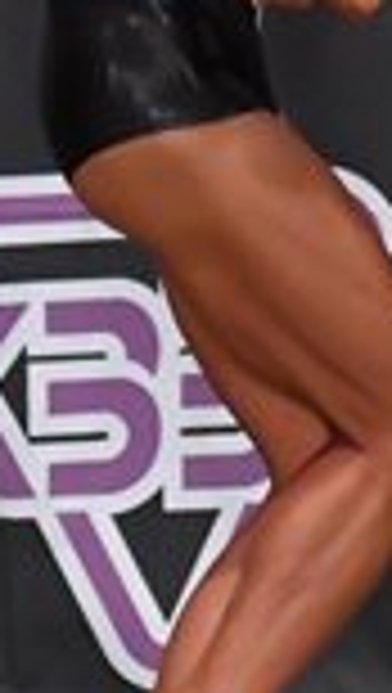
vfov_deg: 2.0
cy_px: 117
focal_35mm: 1064
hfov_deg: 1.1
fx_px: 19597
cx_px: -110
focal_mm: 135
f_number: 5.6
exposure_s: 1/400
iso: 5000
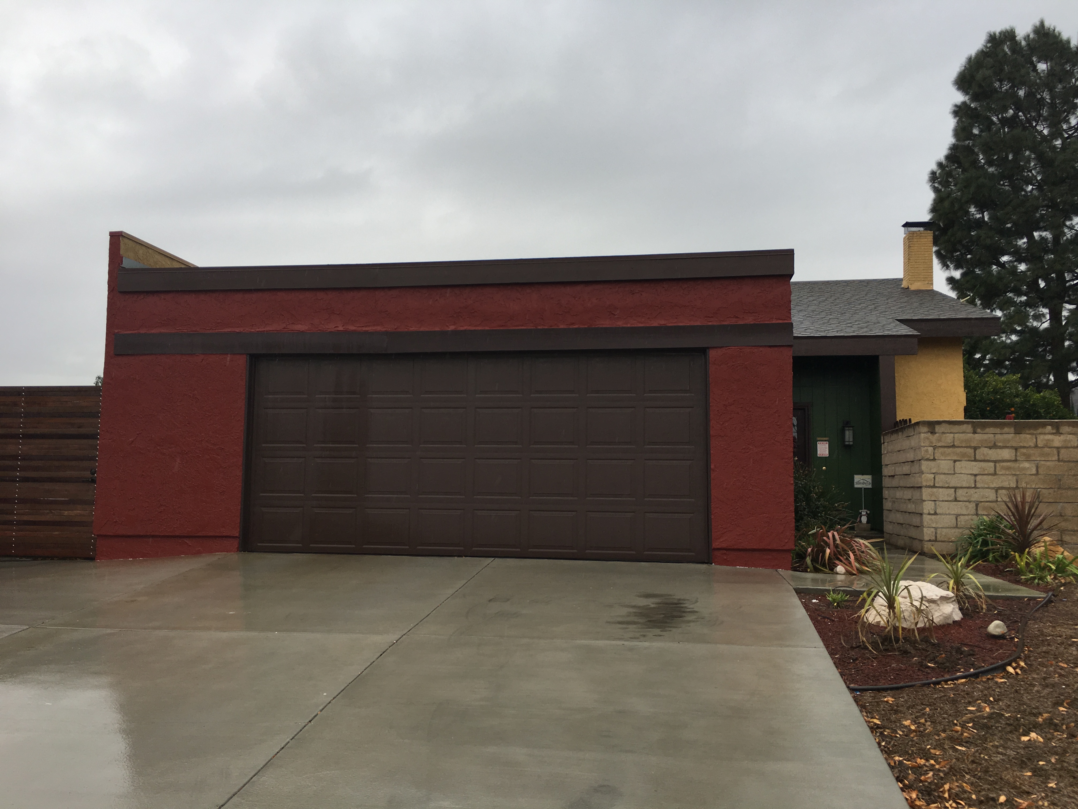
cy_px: 404
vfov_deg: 48.2
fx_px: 903
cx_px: 539
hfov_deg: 61.7
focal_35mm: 29
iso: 25
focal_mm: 4.15
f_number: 2.2
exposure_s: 1/450
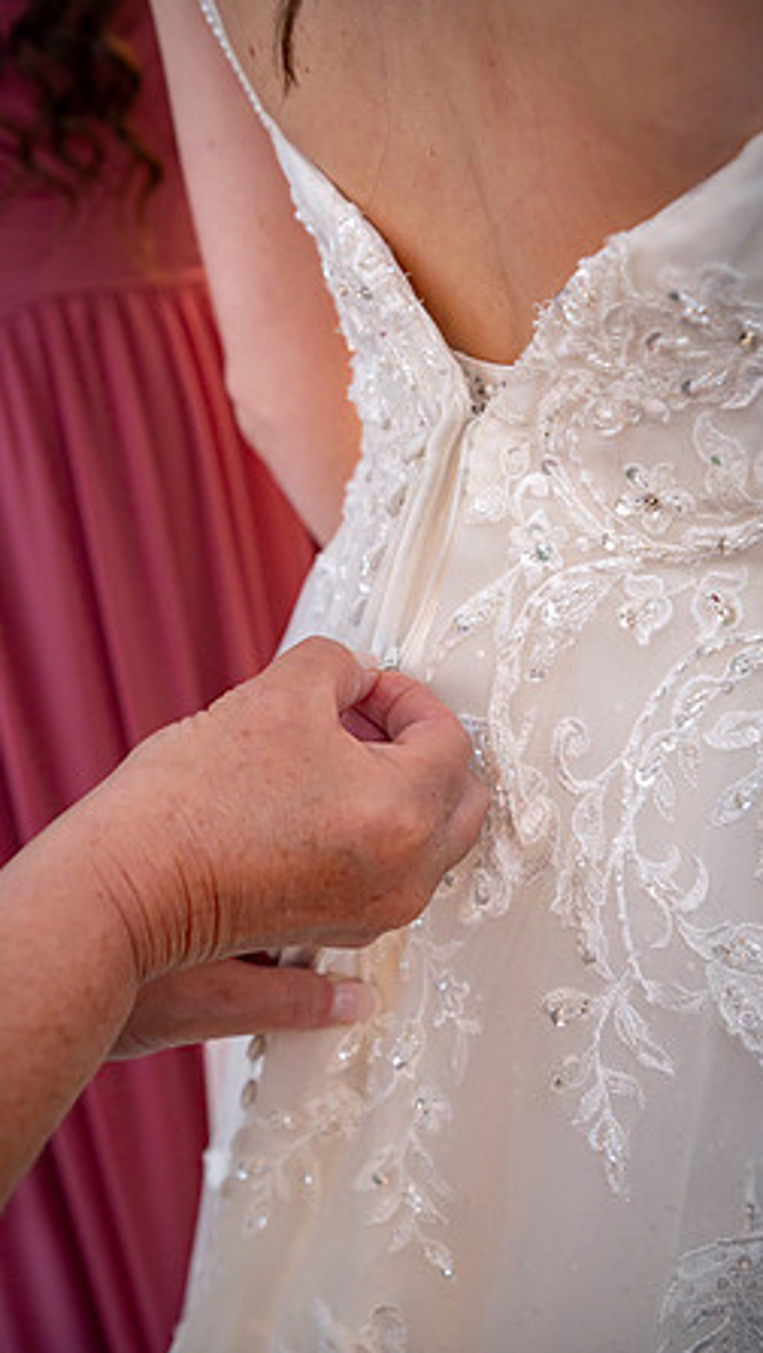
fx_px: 1436
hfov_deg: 29.7
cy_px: 675
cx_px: 356
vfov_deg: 50.5
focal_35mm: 40
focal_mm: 38
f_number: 5
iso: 1000
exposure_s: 1/160
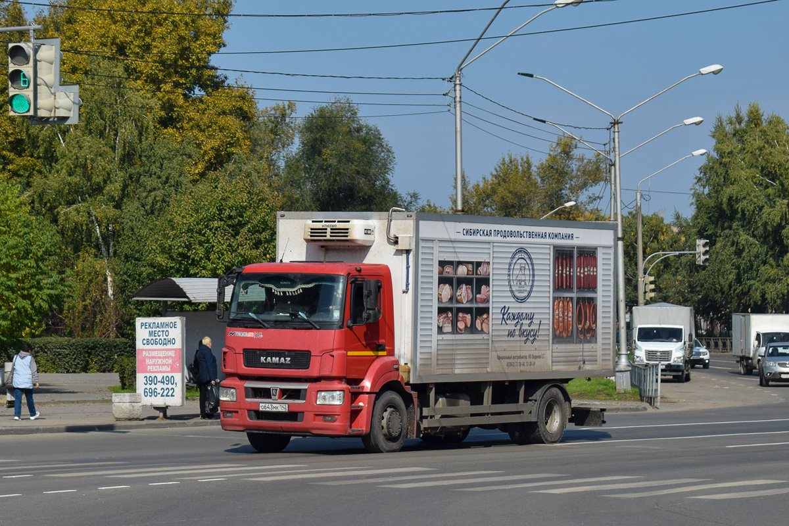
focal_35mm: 82
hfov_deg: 24.6
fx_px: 1808
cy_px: 263
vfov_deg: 16.6
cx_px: 394
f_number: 7.1
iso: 200
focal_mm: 55
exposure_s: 1/1250
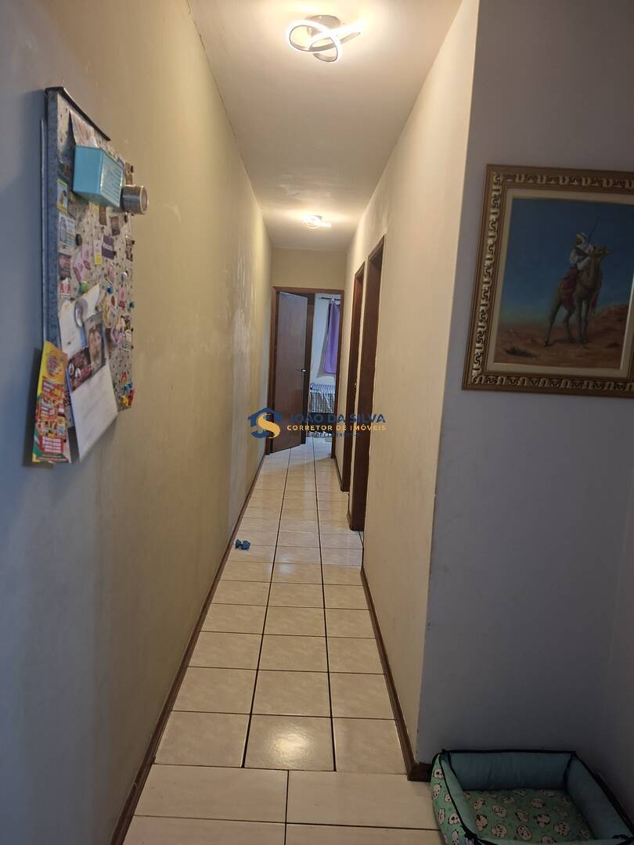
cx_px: 317
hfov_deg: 58.9
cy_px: 422
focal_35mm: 23
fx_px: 562
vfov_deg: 73.9
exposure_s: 1/40
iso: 250
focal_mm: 5.54
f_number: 1.8
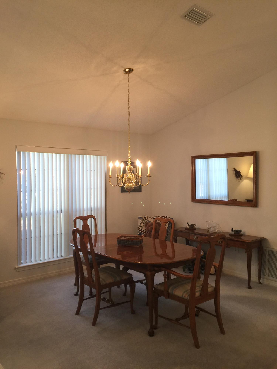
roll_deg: +1.4
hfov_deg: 48.2
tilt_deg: +0.4
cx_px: 138
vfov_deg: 61.7
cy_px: 184
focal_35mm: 29
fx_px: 309
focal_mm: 4.15
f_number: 2.2
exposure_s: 1/15
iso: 32
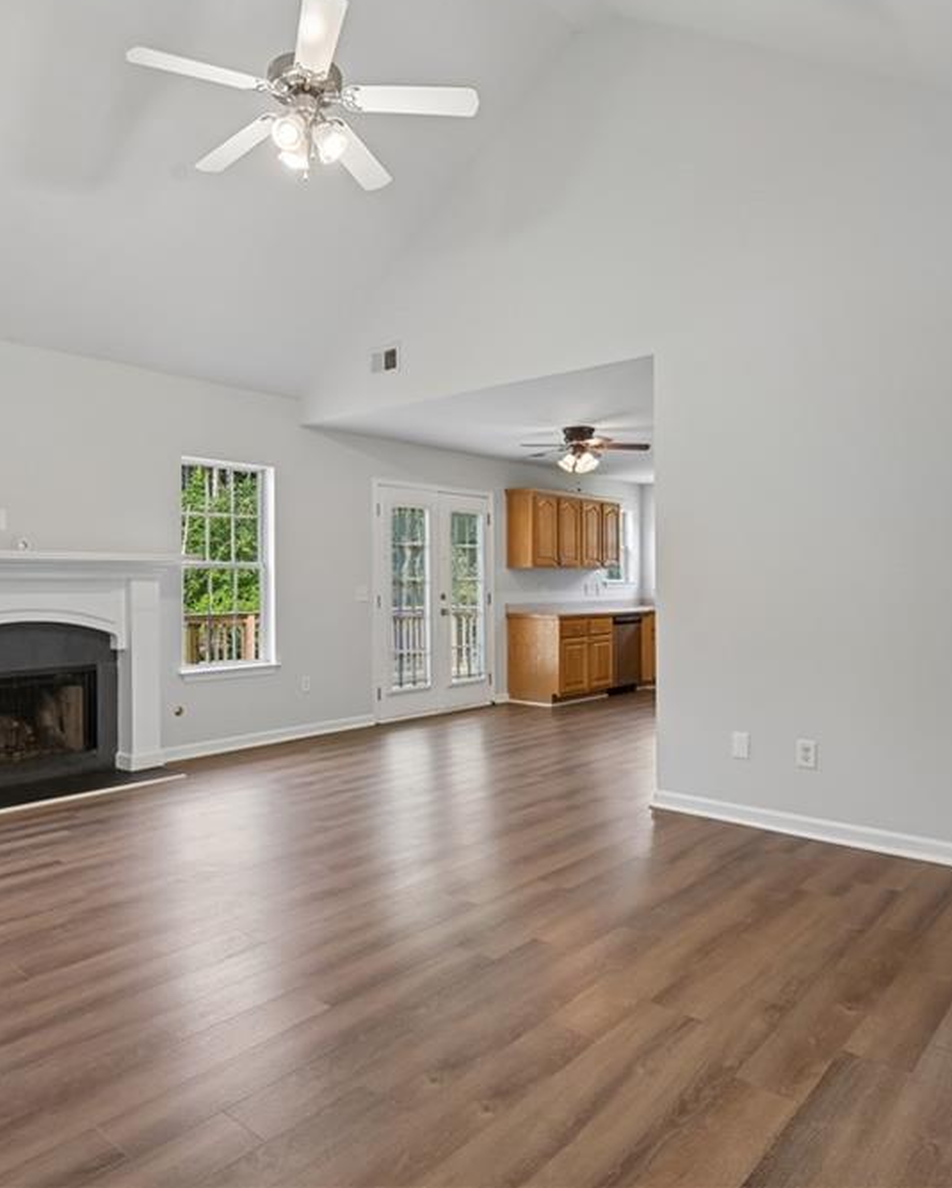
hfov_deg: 60.8
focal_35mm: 23
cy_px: 583
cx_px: 424
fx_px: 809
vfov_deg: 72.6
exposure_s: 1/25
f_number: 8
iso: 200
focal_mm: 16
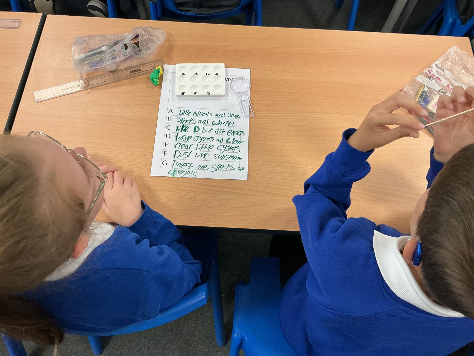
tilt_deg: -66.9
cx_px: 237
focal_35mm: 29
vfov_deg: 48.2
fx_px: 397
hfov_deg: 61.7
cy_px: 178
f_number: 1.8
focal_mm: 3
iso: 80
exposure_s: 1/60
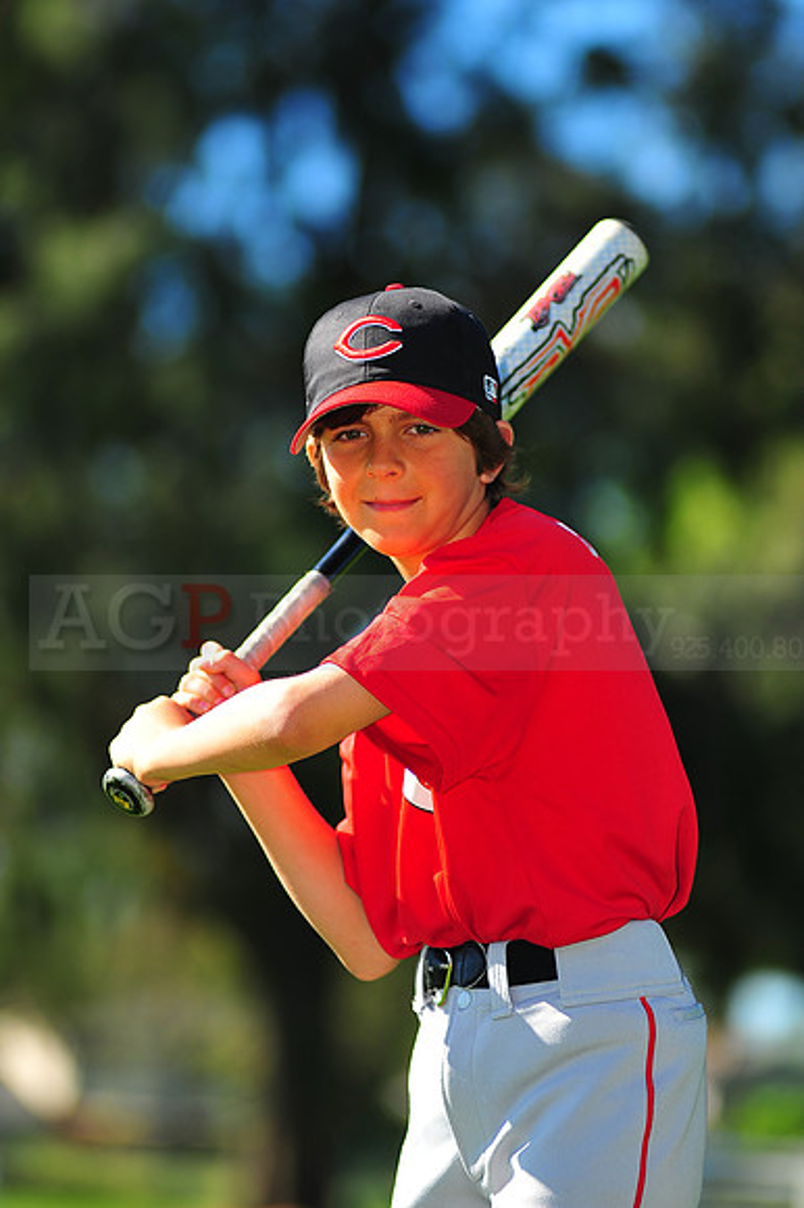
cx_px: 402
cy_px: 604
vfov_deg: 11.4
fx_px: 6037
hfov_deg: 7.6
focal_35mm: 180
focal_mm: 180
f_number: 3.5
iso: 200
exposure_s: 1/1250
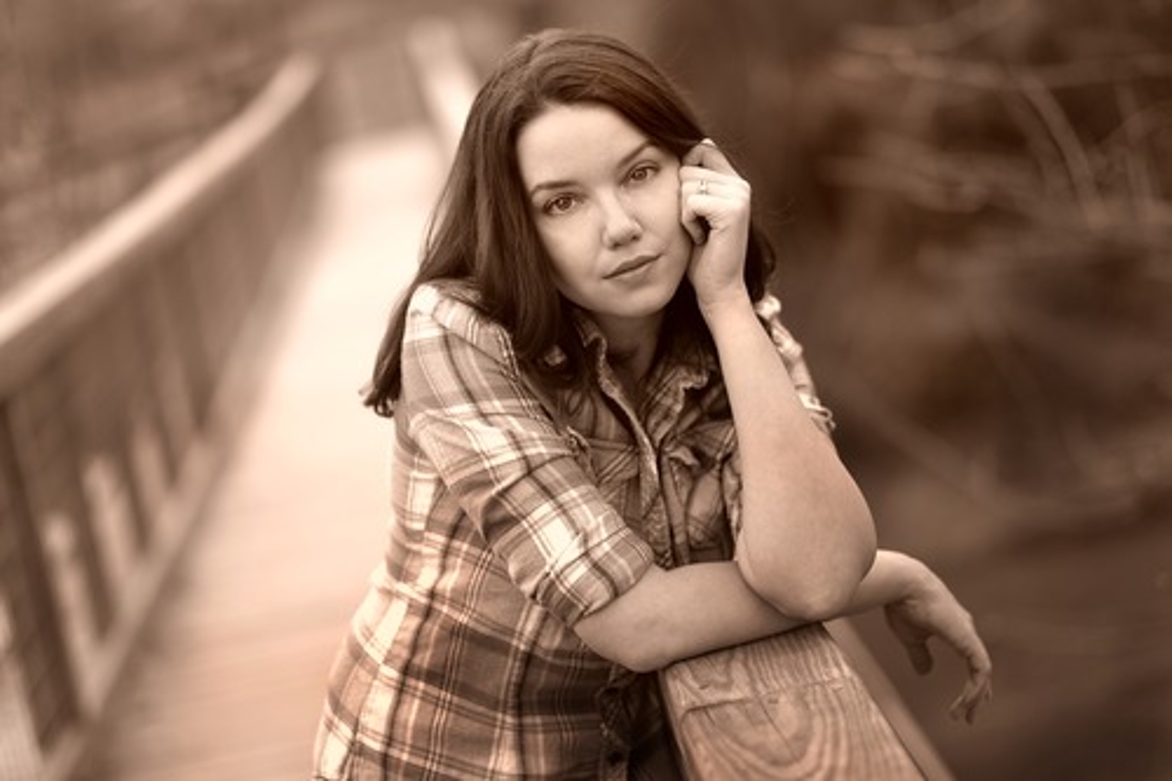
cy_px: 390
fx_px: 2734
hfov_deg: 24.2
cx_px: 586
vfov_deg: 16.3
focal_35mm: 84
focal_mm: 56
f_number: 1.2
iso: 100
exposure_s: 1/1700
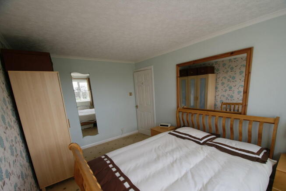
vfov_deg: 77.5
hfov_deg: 100.3
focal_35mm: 15
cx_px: 143
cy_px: 96
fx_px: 119
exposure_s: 1/50
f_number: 5.6
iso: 100
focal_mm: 10
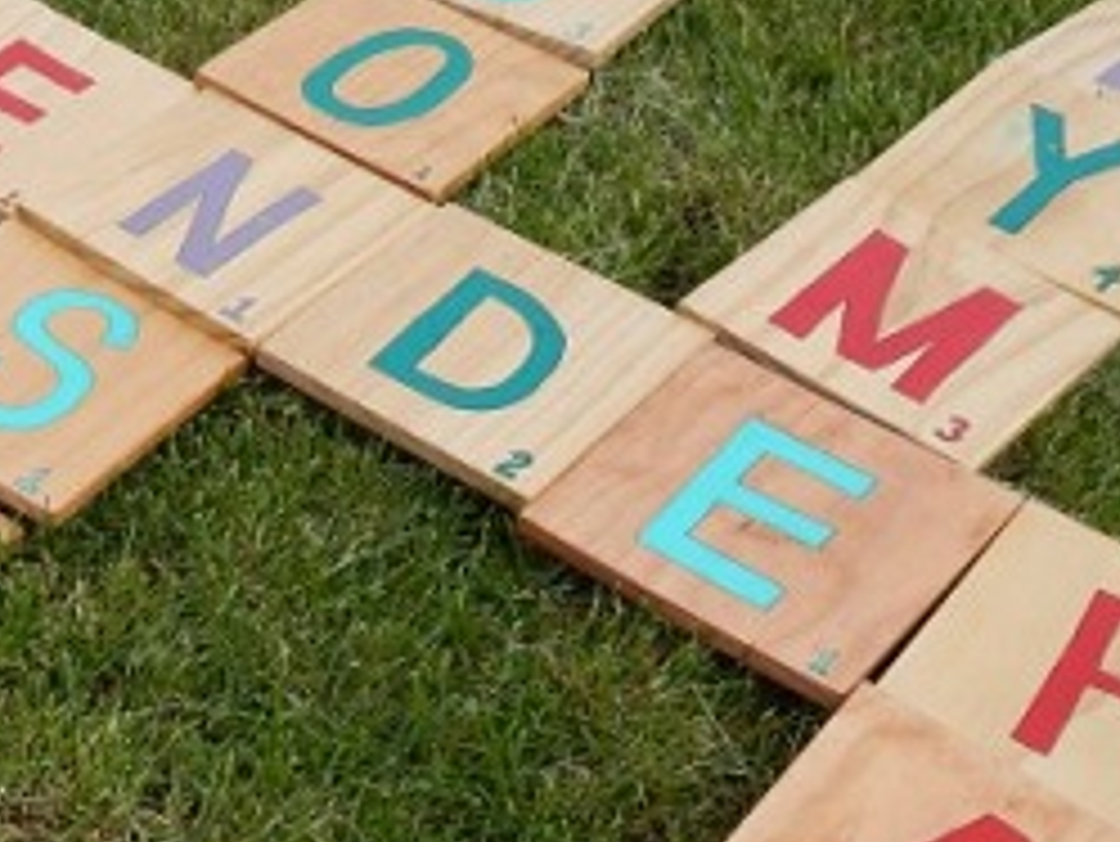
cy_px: 844
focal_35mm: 60
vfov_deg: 23.4
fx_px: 1942
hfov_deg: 30.0
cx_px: 0
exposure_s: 1/1500
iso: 125
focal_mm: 4
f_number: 3
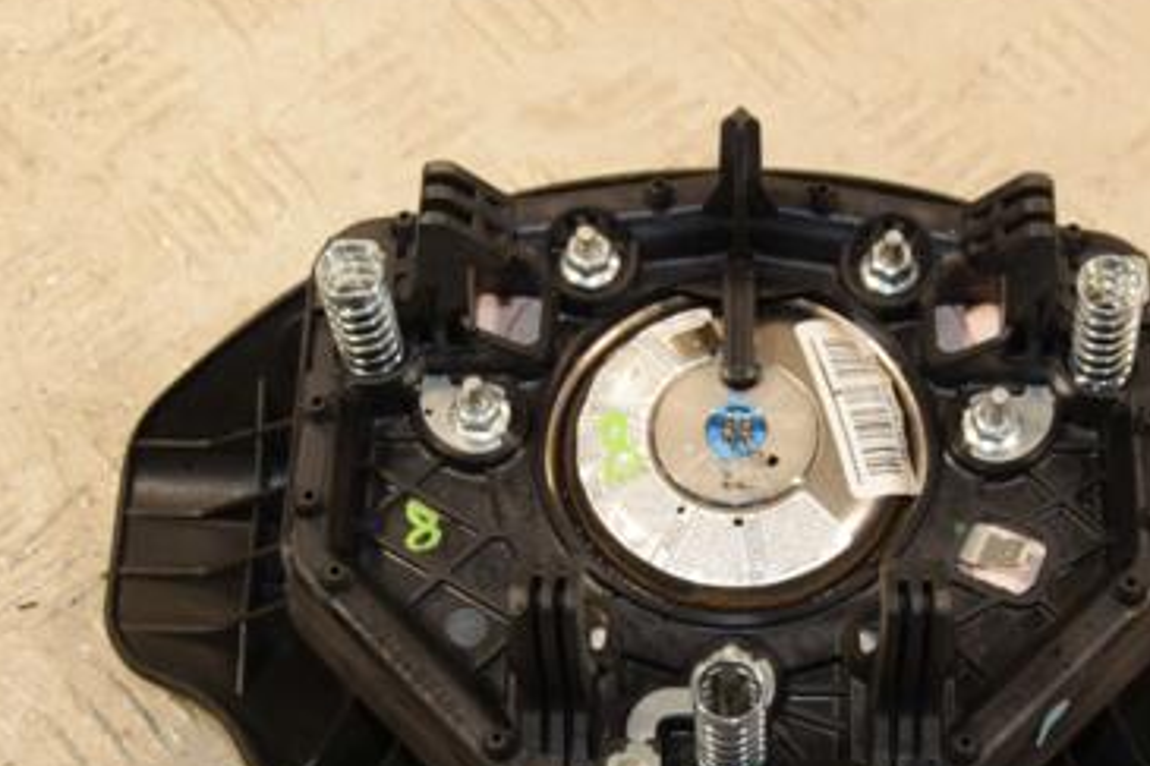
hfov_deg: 27.1
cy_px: 583
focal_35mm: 74
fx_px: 2363
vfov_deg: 18.3
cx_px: 816
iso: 800
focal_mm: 30
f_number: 5.6
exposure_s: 1/200
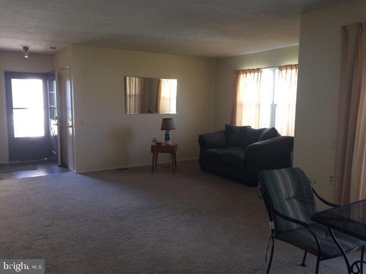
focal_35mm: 29
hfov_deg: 61.7
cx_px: 183
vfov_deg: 48.2
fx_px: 307
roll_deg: +0.1
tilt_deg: -7.5
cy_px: 137
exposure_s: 1/30
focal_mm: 4.15
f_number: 2.2
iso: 50
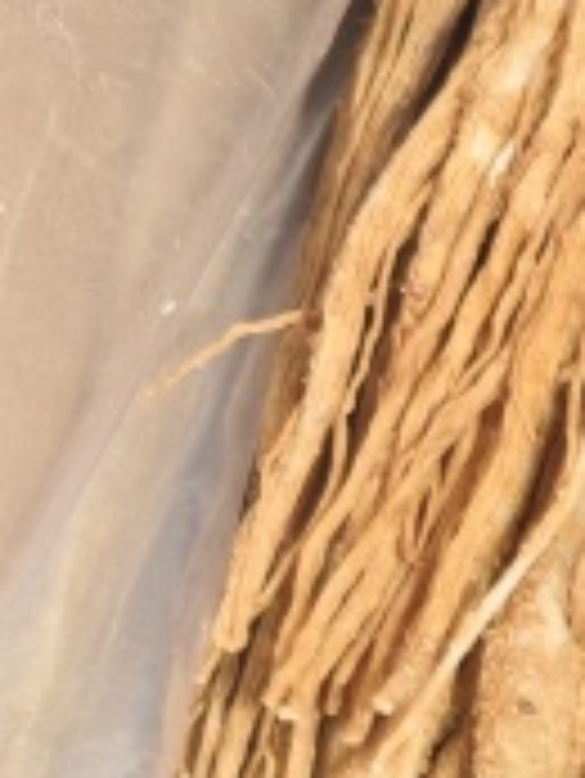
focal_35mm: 142
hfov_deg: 9.5
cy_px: 1302
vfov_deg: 12.9
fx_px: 3196
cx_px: 1332
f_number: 1.68
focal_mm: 6.45
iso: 254
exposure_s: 1/50
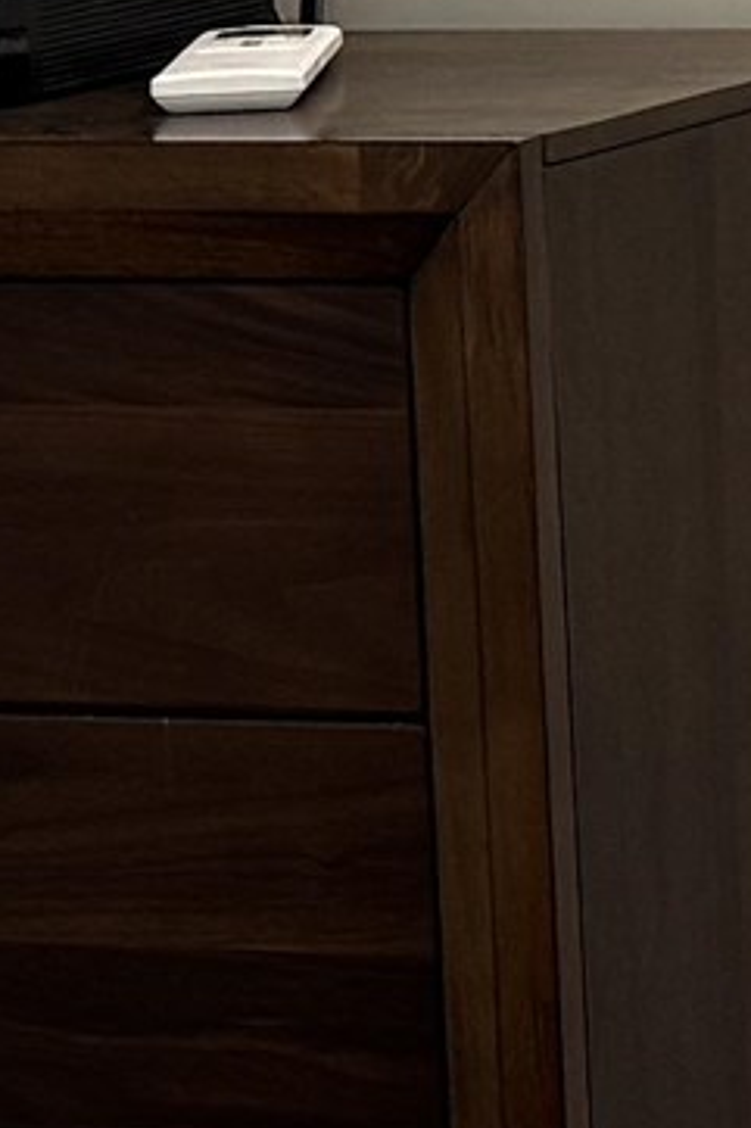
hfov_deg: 6.3
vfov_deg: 9.6
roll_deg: +1.7
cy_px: 3
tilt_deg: -5.7
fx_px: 6640
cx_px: 1315
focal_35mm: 212
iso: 125
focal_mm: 6.76
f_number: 1.78
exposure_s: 1/61
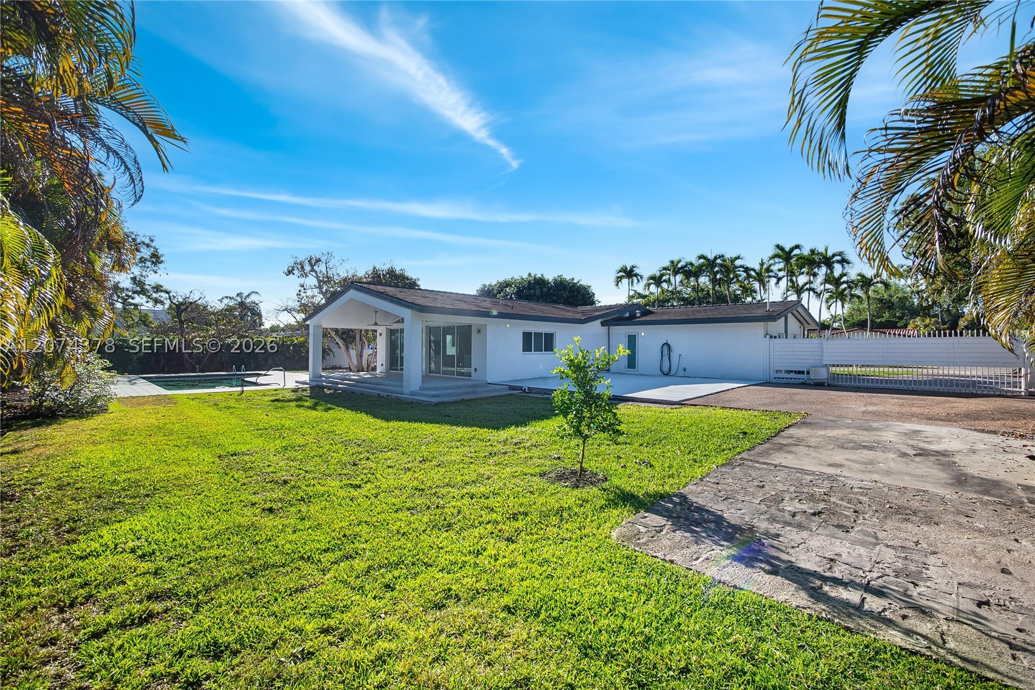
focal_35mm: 14
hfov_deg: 104.3
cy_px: 345
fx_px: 402
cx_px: 518
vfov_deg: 81.2
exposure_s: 1/1250
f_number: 4
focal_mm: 7
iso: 100
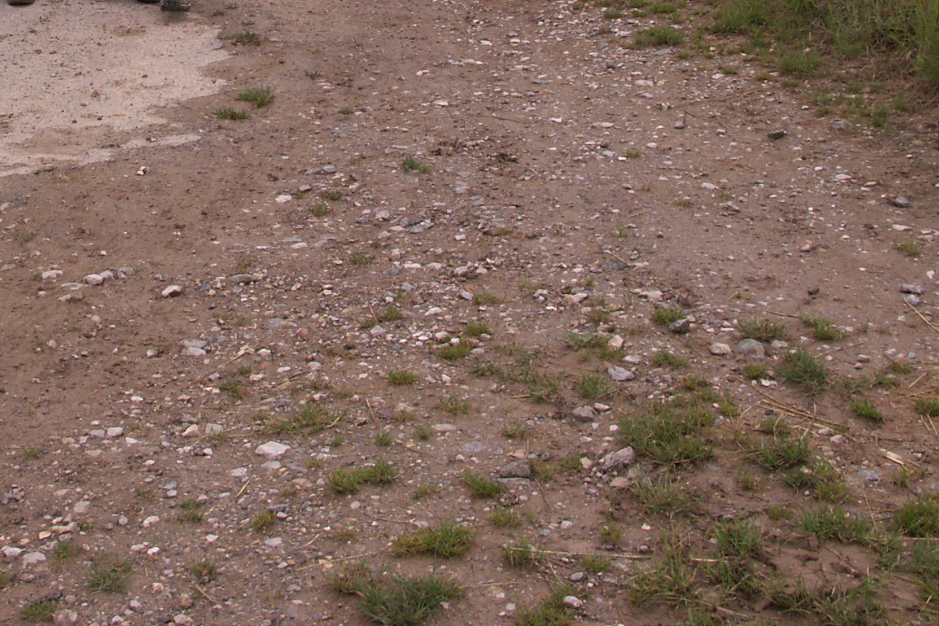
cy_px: -97
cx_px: 274
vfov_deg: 19.0
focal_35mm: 68
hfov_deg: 29.3
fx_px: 1773
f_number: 5
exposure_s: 1/250
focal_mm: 7.7
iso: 64
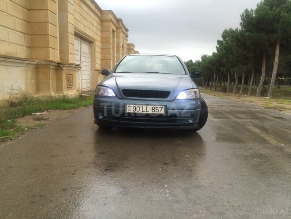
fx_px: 244
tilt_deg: -5.6
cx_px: 146
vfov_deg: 48.2
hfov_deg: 61.7
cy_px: 110
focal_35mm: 29
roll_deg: -0.6
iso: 50
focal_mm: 4.15
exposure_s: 1/33
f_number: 2.2
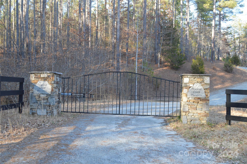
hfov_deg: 49.6
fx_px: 267
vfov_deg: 34.1
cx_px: 124
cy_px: 82
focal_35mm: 39
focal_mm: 26
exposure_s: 1/125
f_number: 5.6
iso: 400
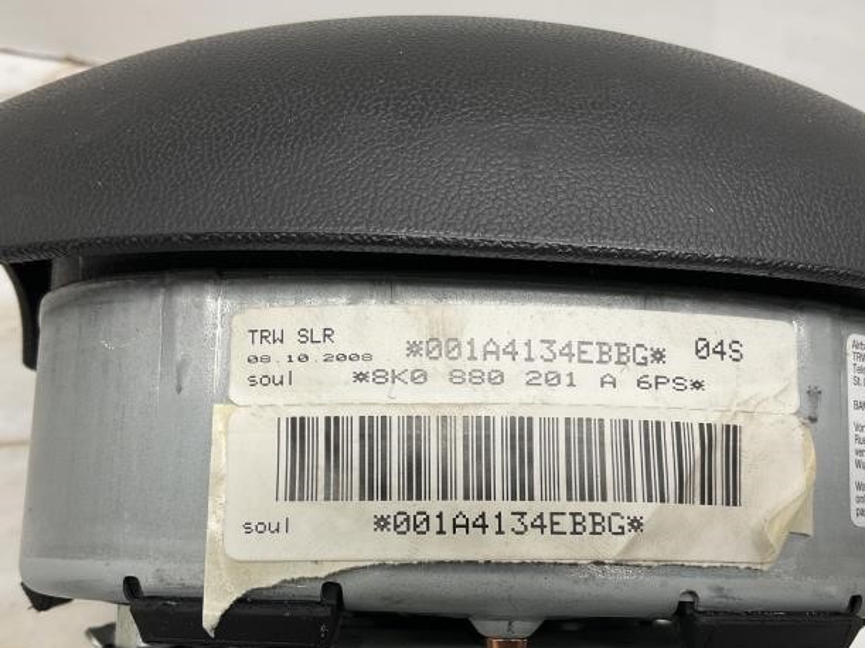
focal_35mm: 38
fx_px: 949
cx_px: 453
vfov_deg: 37.4
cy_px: 423
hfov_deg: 49.0
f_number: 1.8
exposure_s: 1/320
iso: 25
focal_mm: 3
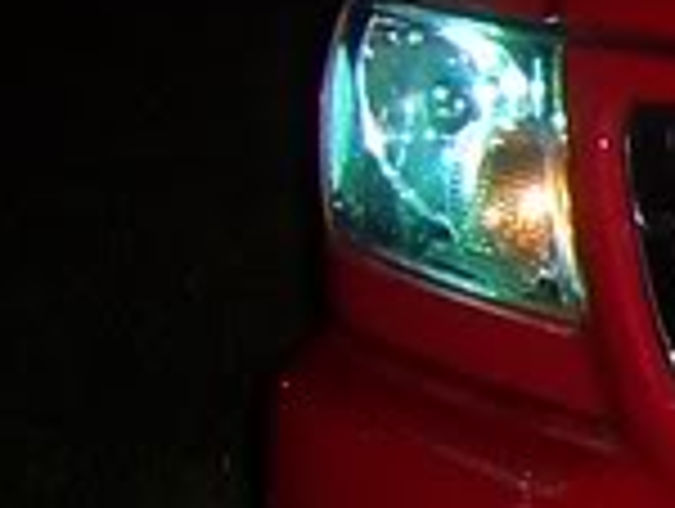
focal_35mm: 192
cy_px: 499
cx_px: 1575
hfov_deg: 9.3
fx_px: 3750
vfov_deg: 7.7
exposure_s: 1/60
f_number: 3
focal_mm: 6
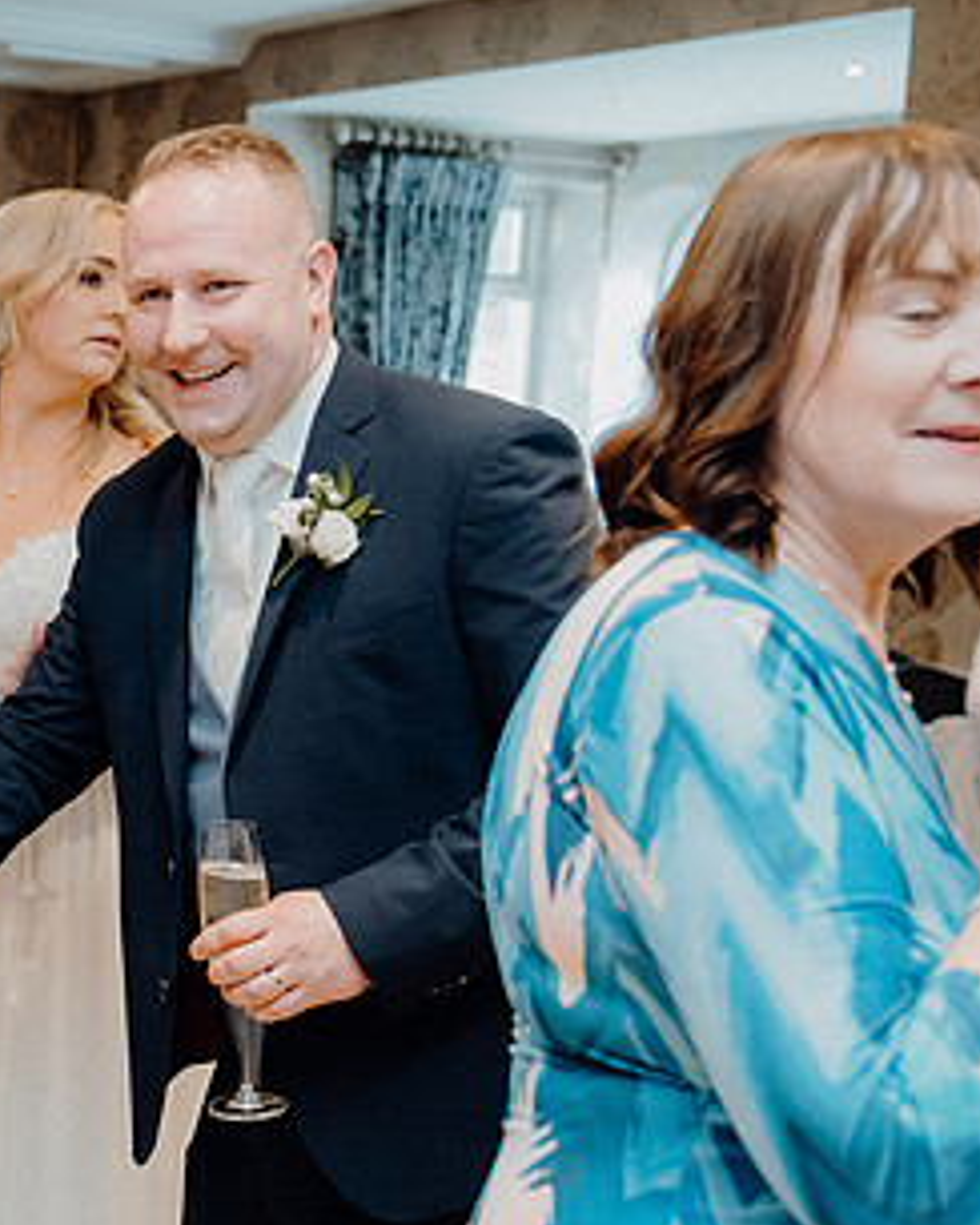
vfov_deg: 28.7
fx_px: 2393
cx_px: -104
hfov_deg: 21.9
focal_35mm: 66
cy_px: 693
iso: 2500
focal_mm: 37
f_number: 3.5
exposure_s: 1/160
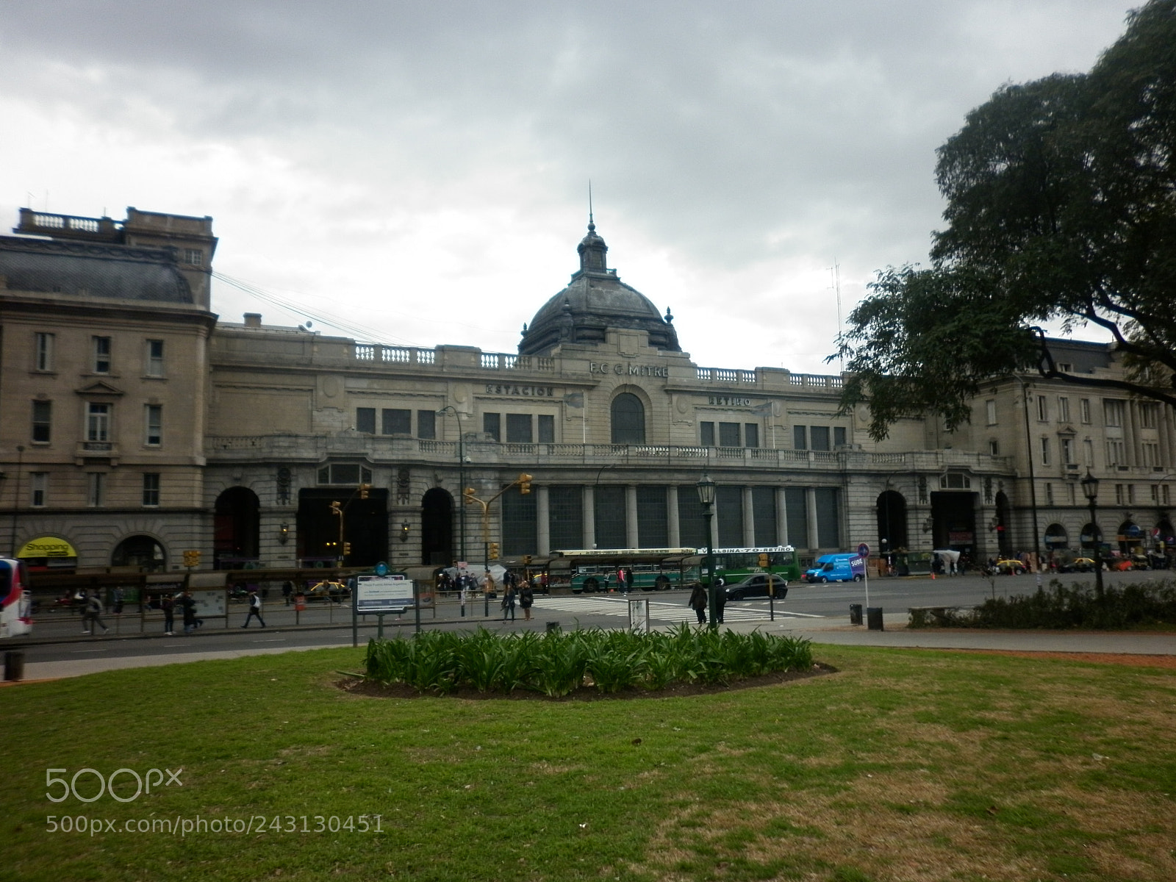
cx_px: 588
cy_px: 441
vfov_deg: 49.7
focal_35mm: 28
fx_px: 951
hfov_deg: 63.4
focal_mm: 5
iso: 80
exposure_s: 1/800
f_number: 2.8
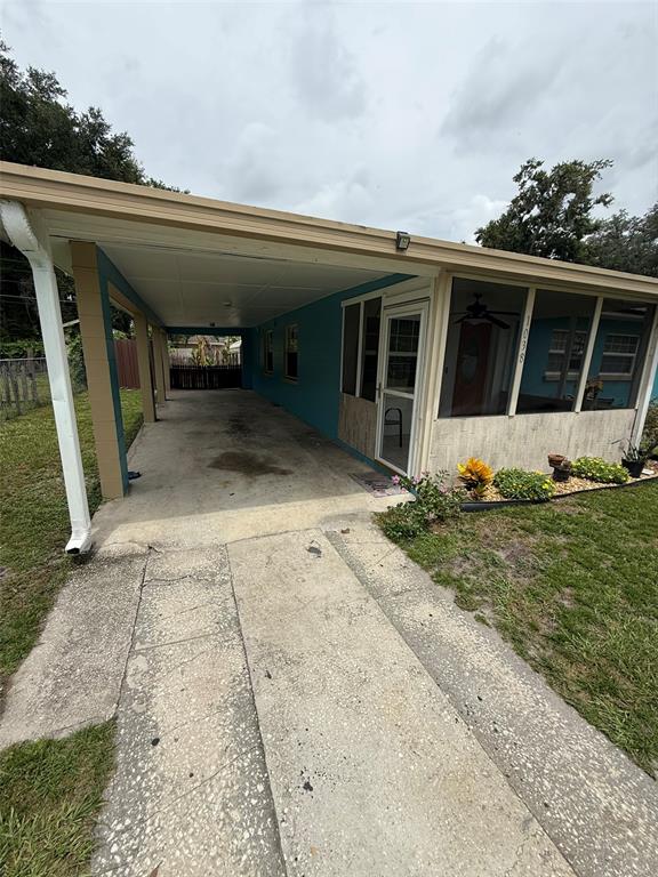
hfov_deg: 85.7
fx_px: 355
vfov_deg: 102.1
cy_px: 438
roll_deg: -1.6
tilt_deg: -12.8
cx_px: 329
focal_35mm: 14
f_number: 2.2
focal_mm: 2.22
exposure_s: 1/1848
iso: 50
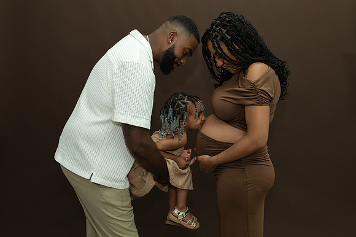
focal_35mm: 43
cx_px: 187
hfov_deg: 45.1
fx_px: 428
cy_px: 122
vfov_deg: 30.9
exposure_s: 1/200
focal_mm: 35
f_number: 5
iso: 1000
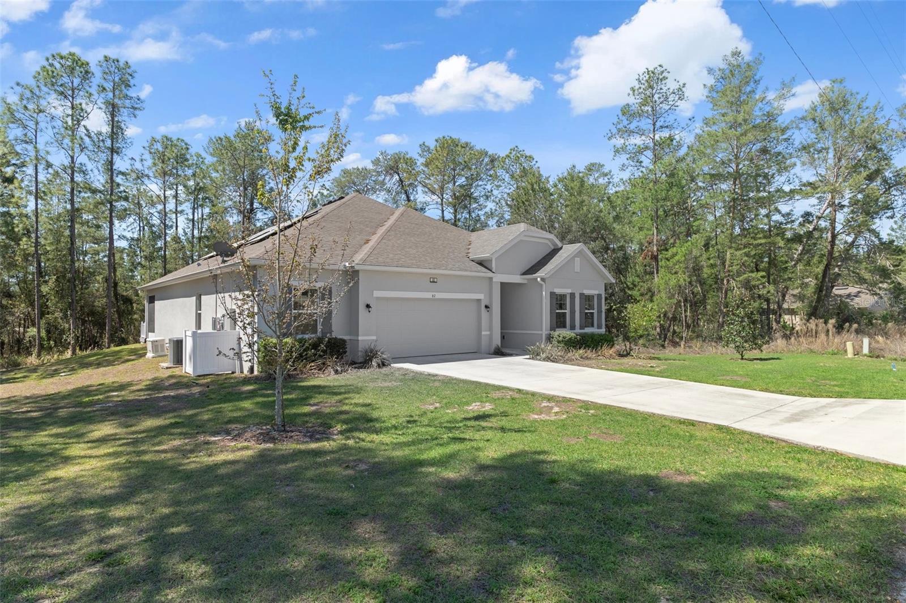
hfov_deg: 85.4
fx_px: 491
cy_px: 302
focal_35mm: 20
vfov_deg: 63.2
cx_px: 453
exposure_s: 1/250
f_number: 8
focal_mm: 13
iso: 320
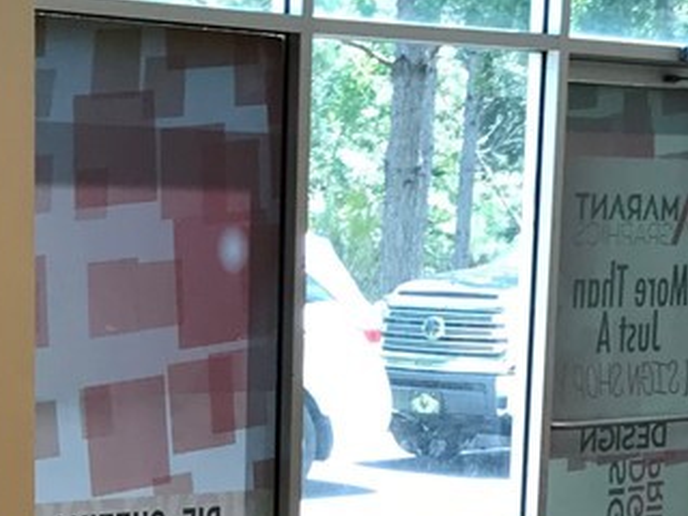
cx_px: 381
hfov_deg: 14.1
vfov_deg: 10.2
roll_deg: -2.1
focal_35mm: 140
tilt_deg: -12.8
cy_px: 838
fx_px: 2783
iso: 32
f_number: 1.8
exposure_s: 1/120
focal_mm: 3.99
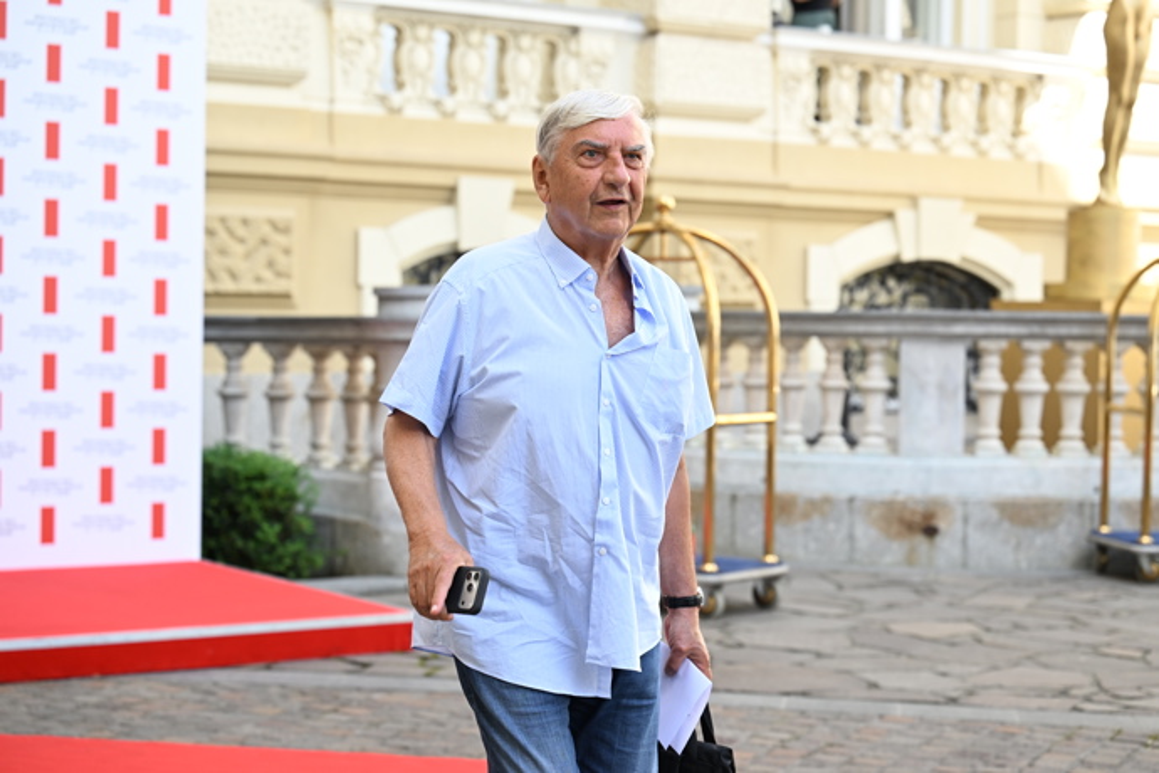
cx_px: 580
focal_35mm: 70
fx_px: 2253
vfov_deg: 19.5
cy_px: 386
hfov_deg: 28.8
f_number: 3.5
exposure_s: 1/1000
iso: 640
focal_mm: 70
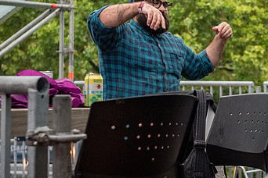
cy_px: 55
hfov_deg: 16.3
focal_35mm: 125
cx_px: 209
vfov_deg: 11.0
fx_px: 930
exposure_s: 1/320
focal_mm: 56
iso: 5000
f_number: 3.5
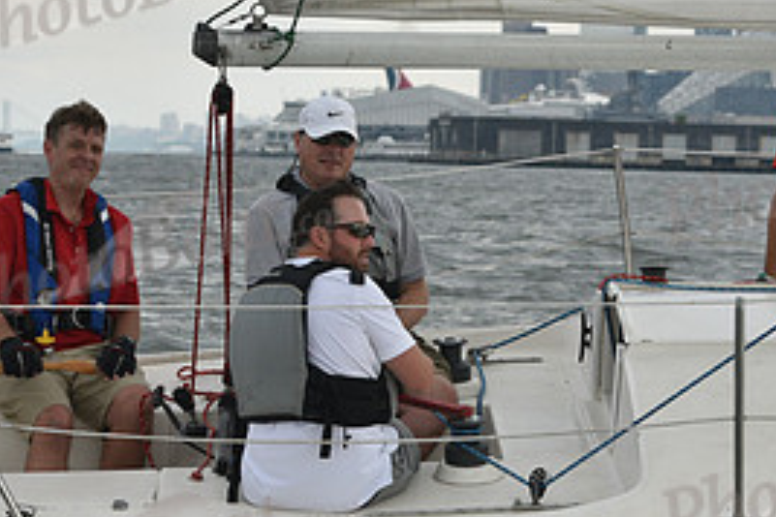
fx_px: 3276
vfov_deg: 9.0
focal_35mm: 152
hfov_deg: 13.5
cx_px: 514
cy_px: 362
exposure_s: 1/1250
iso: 320
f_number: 5.6
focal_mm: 70
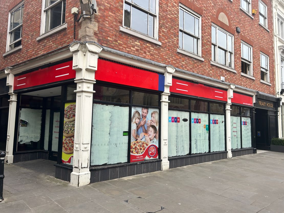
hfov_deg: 67.3
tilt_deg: +4.5
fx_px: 213
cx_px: 142
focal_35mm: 26
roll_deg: +1.2
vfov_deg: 53.1
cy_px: 106
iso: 50
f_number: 1.5
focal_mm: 5.7
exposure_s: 1/1009
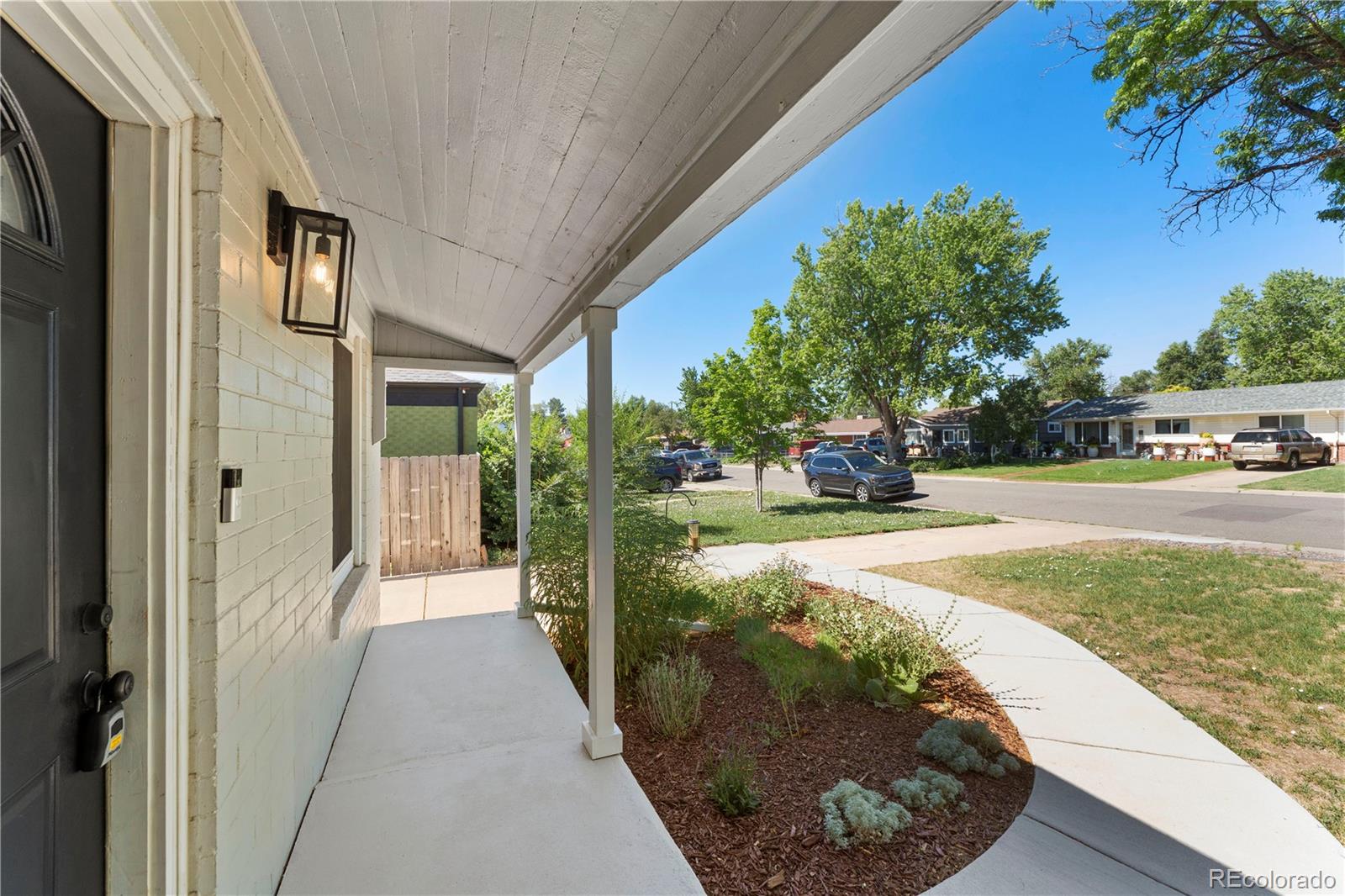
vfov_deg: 81.2
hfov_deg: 104.3
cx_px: 672
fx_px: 523
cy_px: 448
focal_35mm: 14
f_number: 9
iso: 400
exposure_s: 1/125
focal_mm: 14
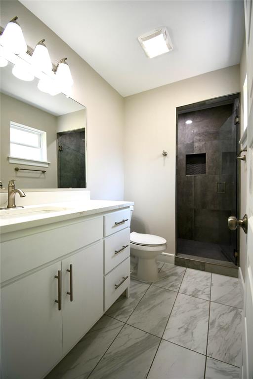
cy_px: 190
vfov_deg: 100.4
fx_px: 158
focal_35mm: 15
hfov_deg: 77.3
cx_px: 126
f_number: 4.5
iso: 200
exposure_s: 1/40
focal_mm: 10
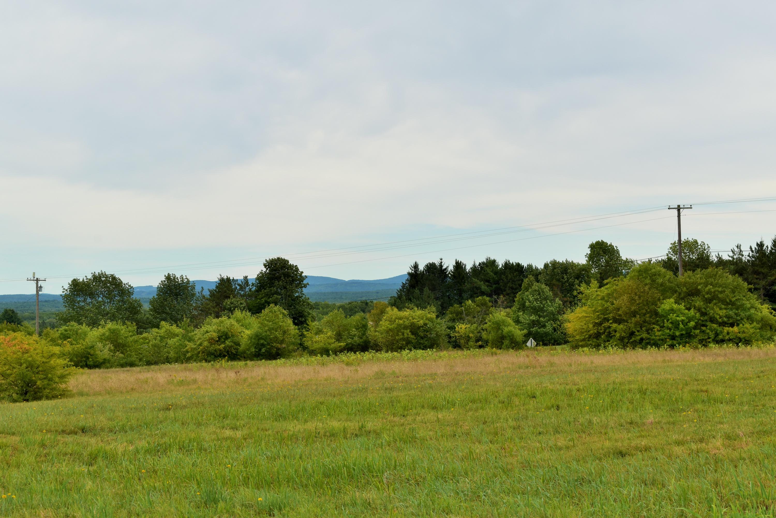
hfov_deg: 24.6
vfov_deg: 16.6
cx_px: 388
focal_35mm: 82
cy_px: 259
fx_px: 1778
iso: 100
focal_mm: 55
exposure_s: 1/200
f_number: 10
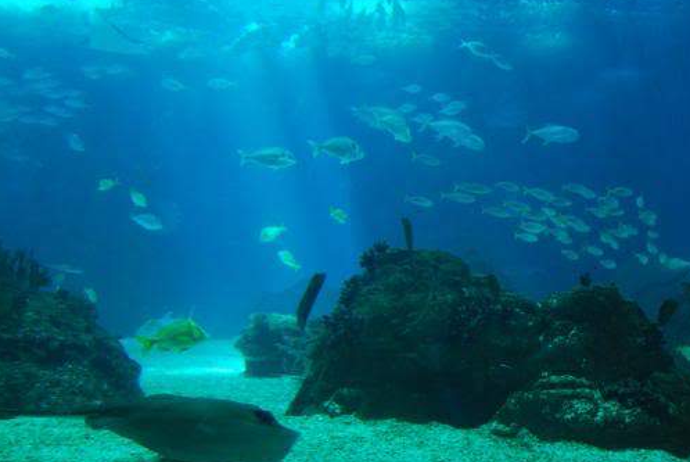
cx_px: 284
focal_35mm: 37
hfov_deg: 52.0
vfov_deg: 36.3
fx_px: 703
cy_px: 233
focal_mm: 19
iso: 1600
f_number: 3.5
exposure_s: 1/60
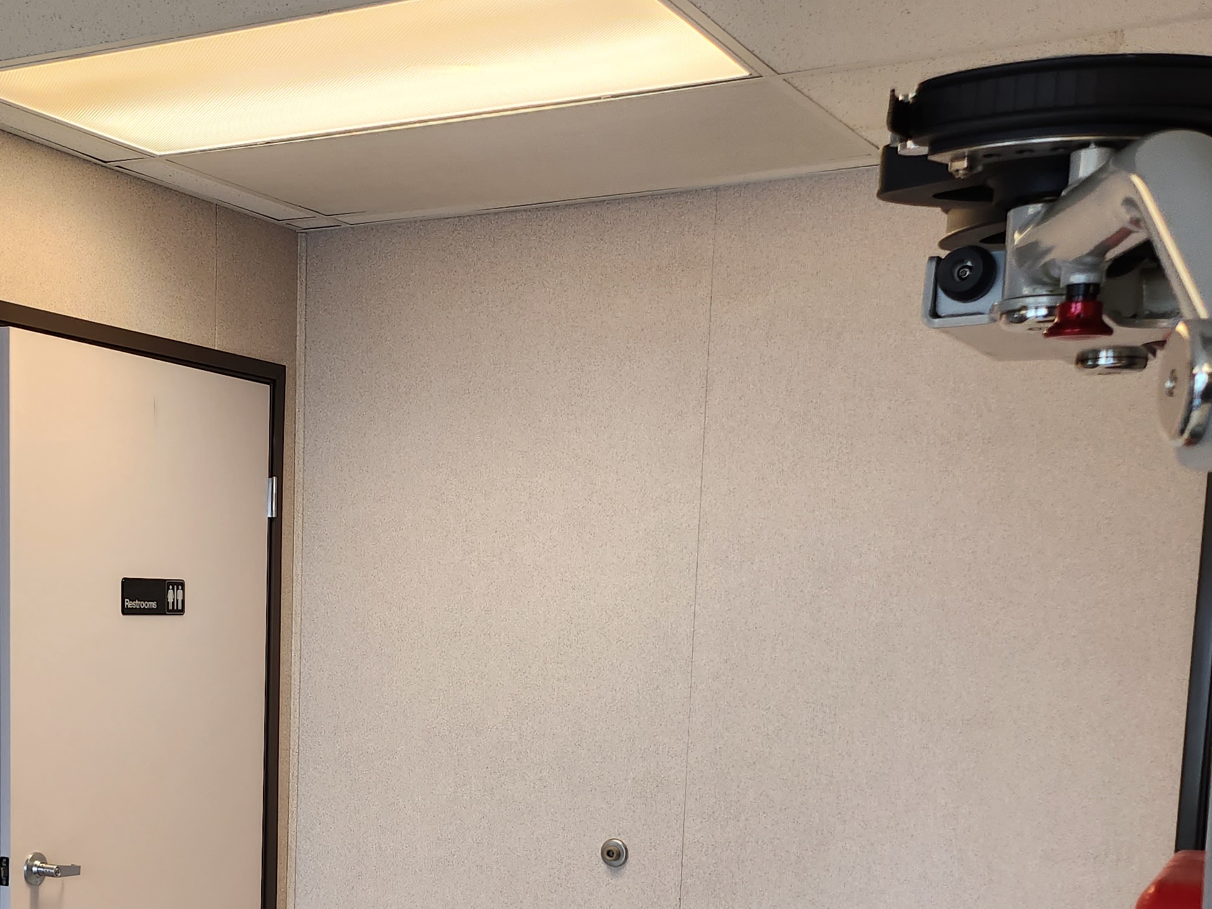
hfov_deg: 38.2
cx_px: 343
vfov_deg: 28.7
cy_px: 783
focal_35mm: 49
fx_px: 1716
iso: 125
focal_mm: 5
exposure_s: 1/120
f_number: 1.8
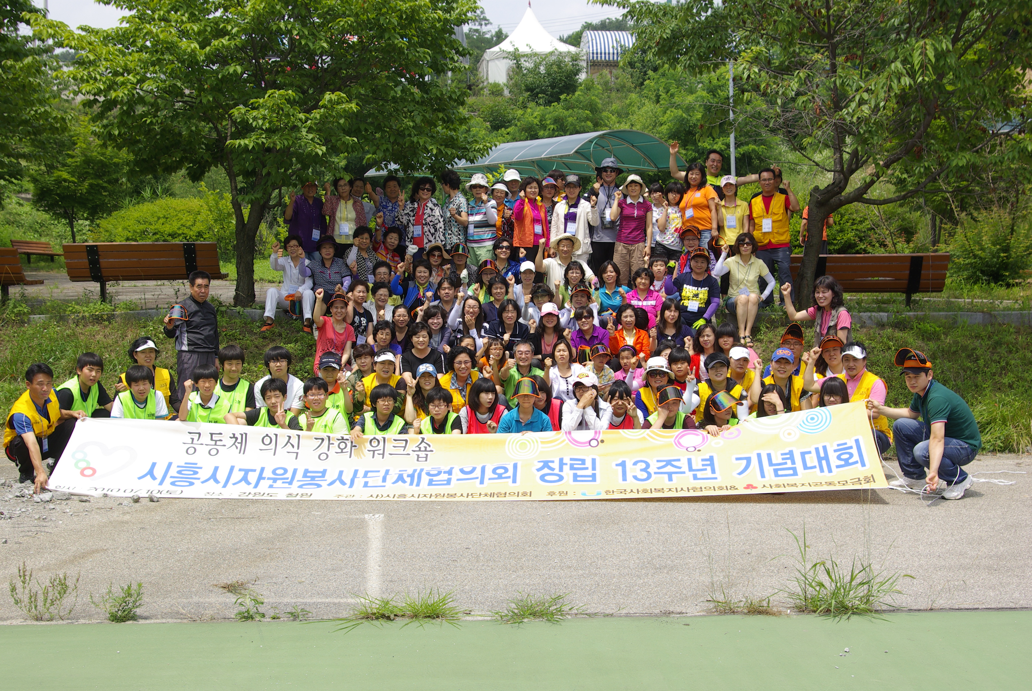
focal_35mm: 46
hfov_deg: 42.3
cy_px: 346
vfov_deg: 29.0
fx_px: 1335
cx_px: 516
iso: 100
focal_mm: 31
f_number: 8
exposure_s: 1/250
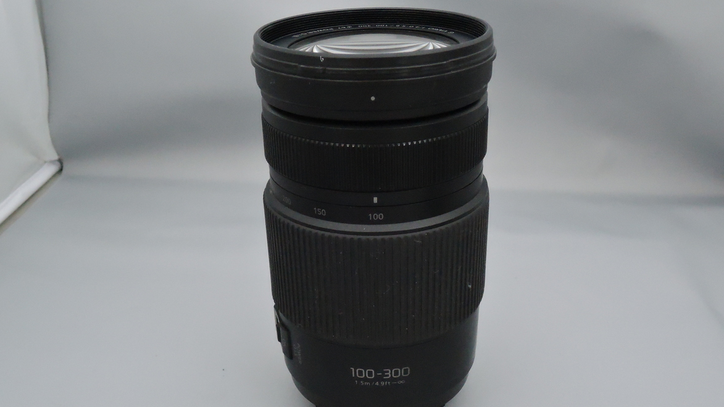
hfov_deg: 51.6
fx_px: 749
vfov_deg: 30.4
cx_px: 359
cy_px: 227
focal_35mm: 39
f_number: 5.6
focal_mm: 7.5
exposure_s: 1/125
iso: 1600
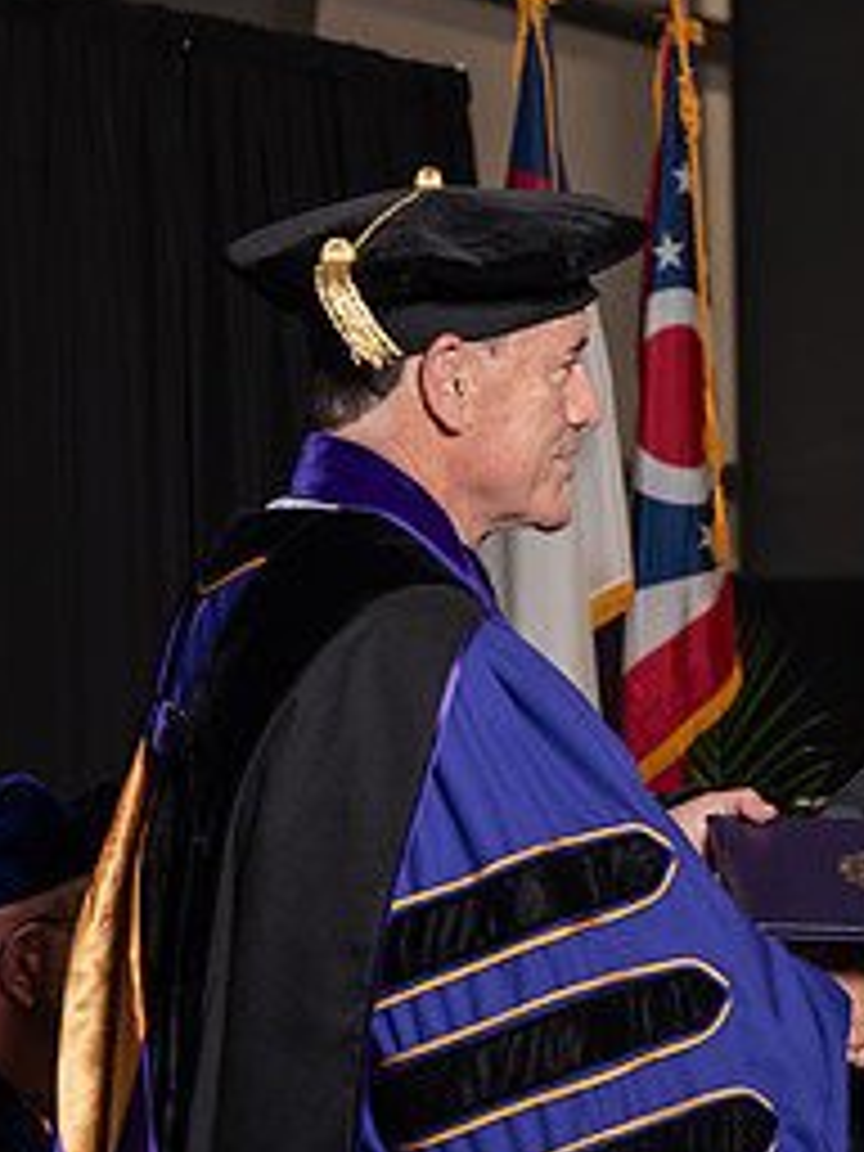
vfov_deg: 11.6
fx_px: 5657
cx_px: 922
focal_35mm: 170
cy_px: 592
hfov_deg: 8.7
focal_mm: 78
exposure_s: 1/200
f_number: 5
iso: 1000
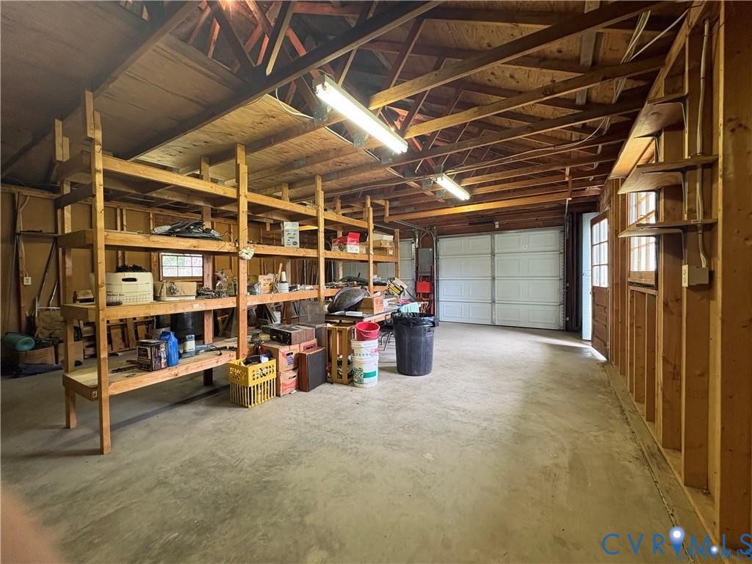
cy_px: 282
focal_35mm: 14
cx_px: 376
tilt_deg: -1.5
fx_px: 304
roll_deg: +1.3
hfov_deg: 102.1
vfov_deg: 85.7
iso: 250
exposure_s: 1/60
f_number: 2.2
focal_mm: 2.22
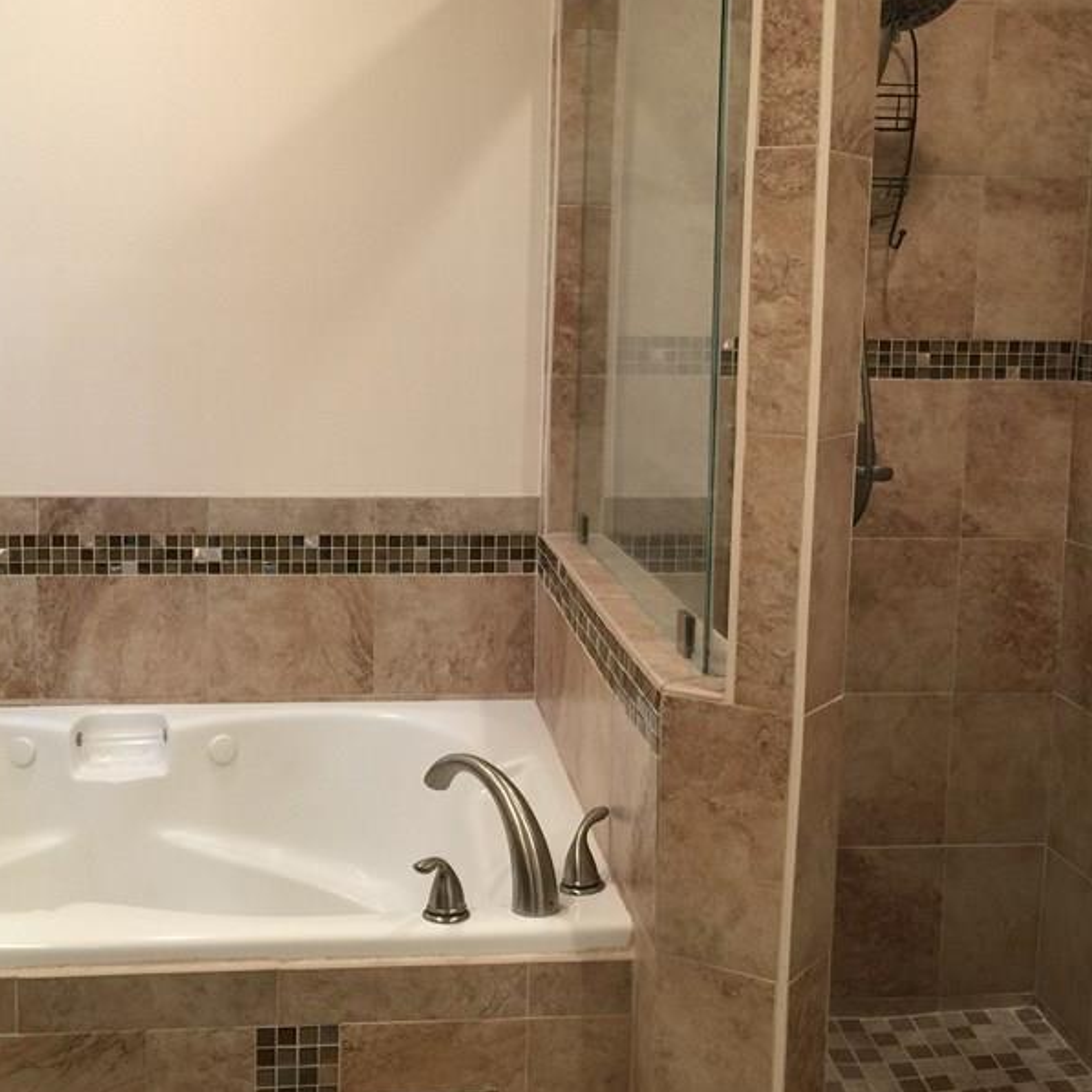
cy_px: 498
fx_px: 1570
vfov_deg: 38.3
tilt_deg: -5.1
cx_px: 509
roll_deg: -1.9
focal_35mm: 44
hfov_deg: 38.3
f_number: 2.2
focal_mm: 4.15
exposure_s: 1/15
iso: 50
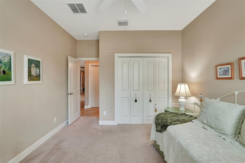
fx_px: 112
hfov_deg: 95.0
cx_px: 122
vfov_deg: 72.1
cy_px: 82
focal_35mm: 16
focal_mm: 16.5
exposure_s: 1/2
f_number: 8
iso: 400
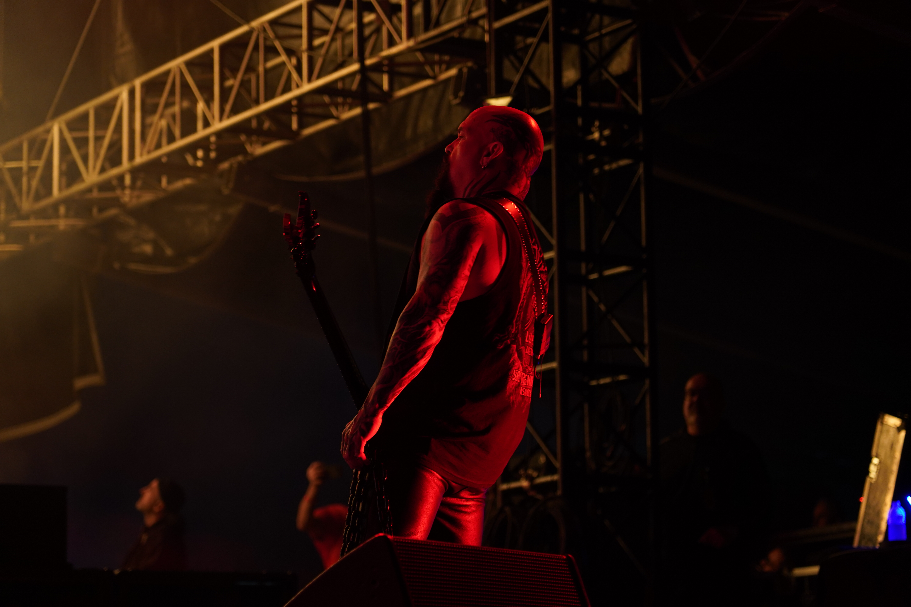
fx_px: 2657
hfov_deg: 19.5
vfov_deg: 13.0
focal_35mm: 105
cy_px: 304
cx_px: 456
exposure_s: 1/125
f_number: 4
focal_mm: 105
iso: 1250
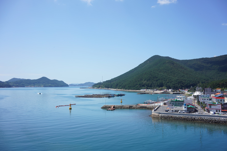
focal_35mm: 35
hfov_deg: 54.4
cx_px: 114
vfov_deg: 37.9
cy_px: 76
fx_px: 221
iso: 100
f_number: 11
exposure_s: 1/125
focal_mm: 35
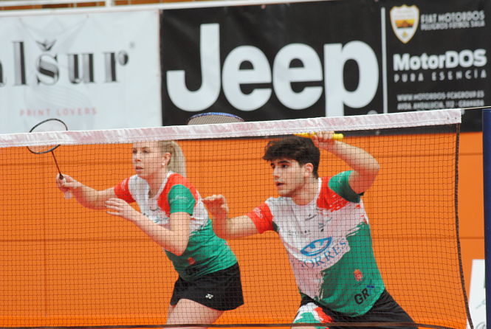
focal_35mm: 248
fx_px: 3382
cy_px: 164
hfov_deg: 8.3
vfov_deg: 5.6
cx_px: 246
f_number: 8
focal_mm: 165
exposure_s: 1/40
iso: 800
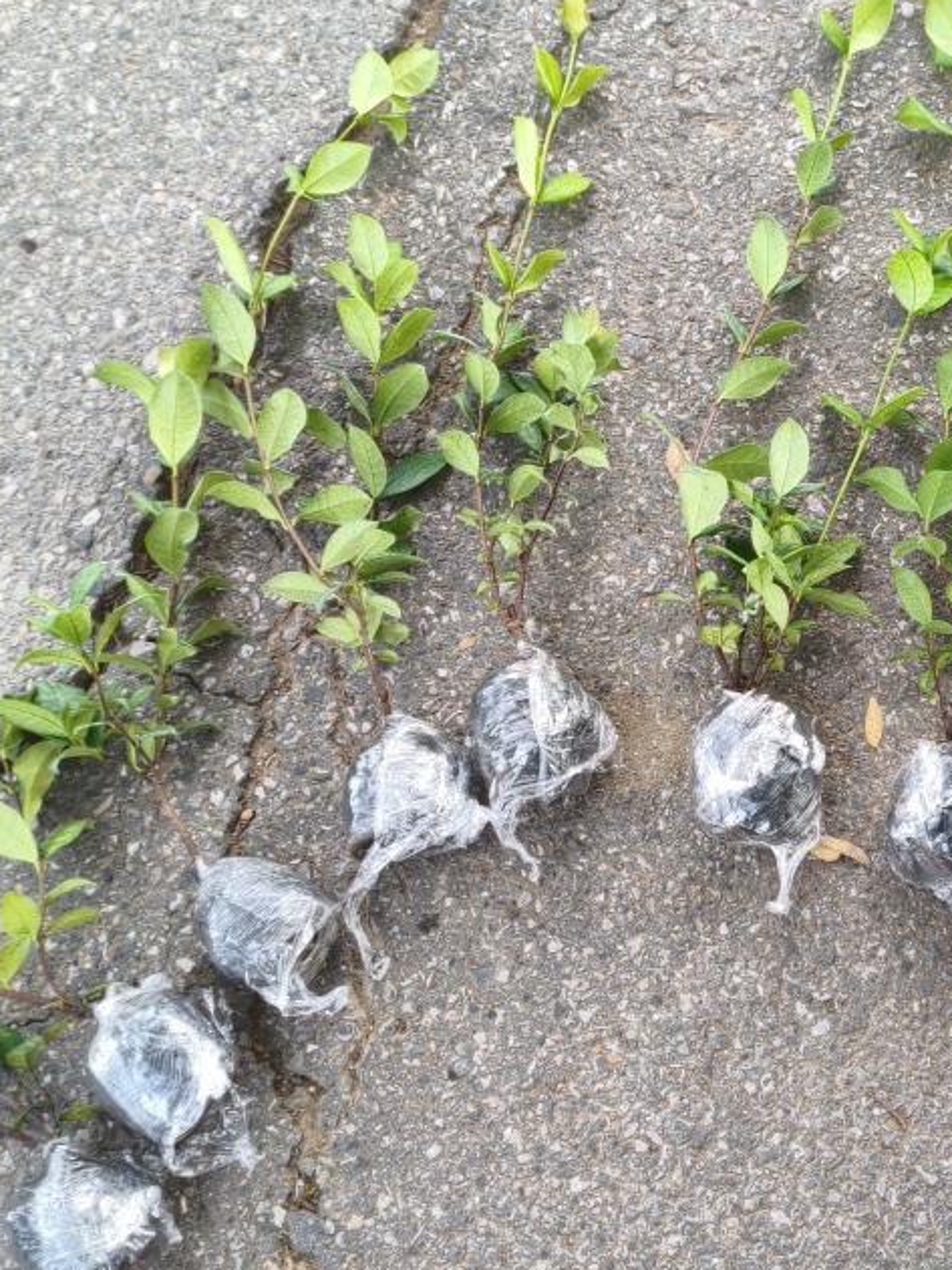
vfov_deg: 43.0
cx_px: 789
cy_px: 649
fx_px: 1614
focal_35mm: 44
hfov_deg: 31.8
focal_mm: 4.94
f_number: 1.5
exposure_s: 1/122
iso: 80
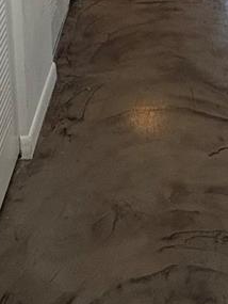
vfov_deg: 24.2
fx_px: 518
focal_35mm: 59
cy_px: -173
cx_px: 164
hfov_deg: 24.6
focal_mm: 2.22
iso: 200
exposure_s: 1/120
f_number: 2.2
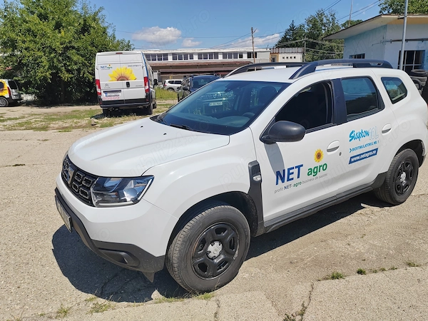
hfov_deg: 65.3
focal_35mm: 27
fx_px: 334
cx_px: 214
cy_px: 160
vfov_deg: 51.4
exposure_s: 1/3500
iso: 100
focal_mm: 5.52
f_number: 1.9
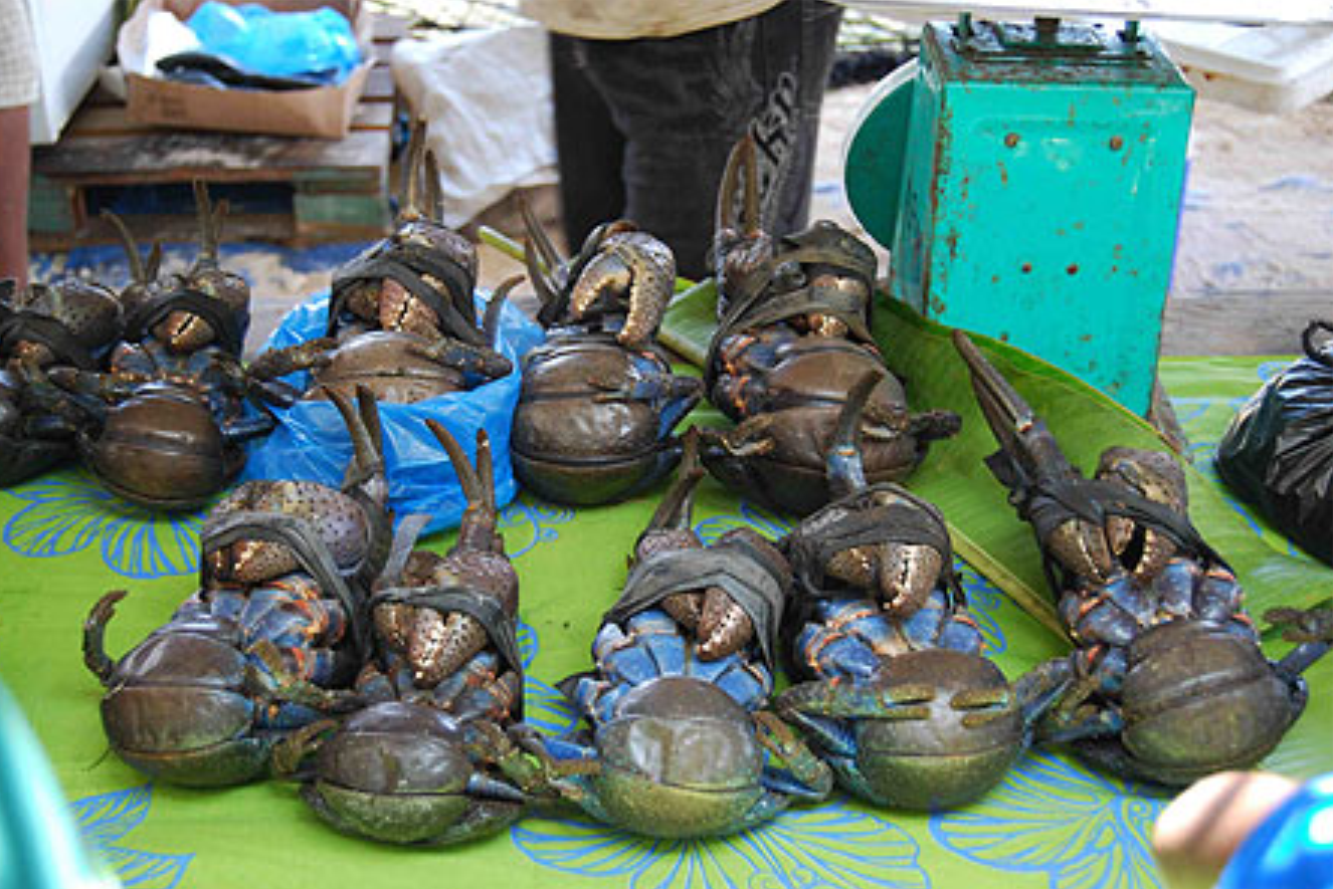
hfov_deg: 37.2
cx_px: 657
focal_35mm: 54
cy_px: 451
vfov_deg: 25.3
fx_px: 1982
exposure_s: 1/25
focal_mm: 35
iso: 400
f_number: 4.8
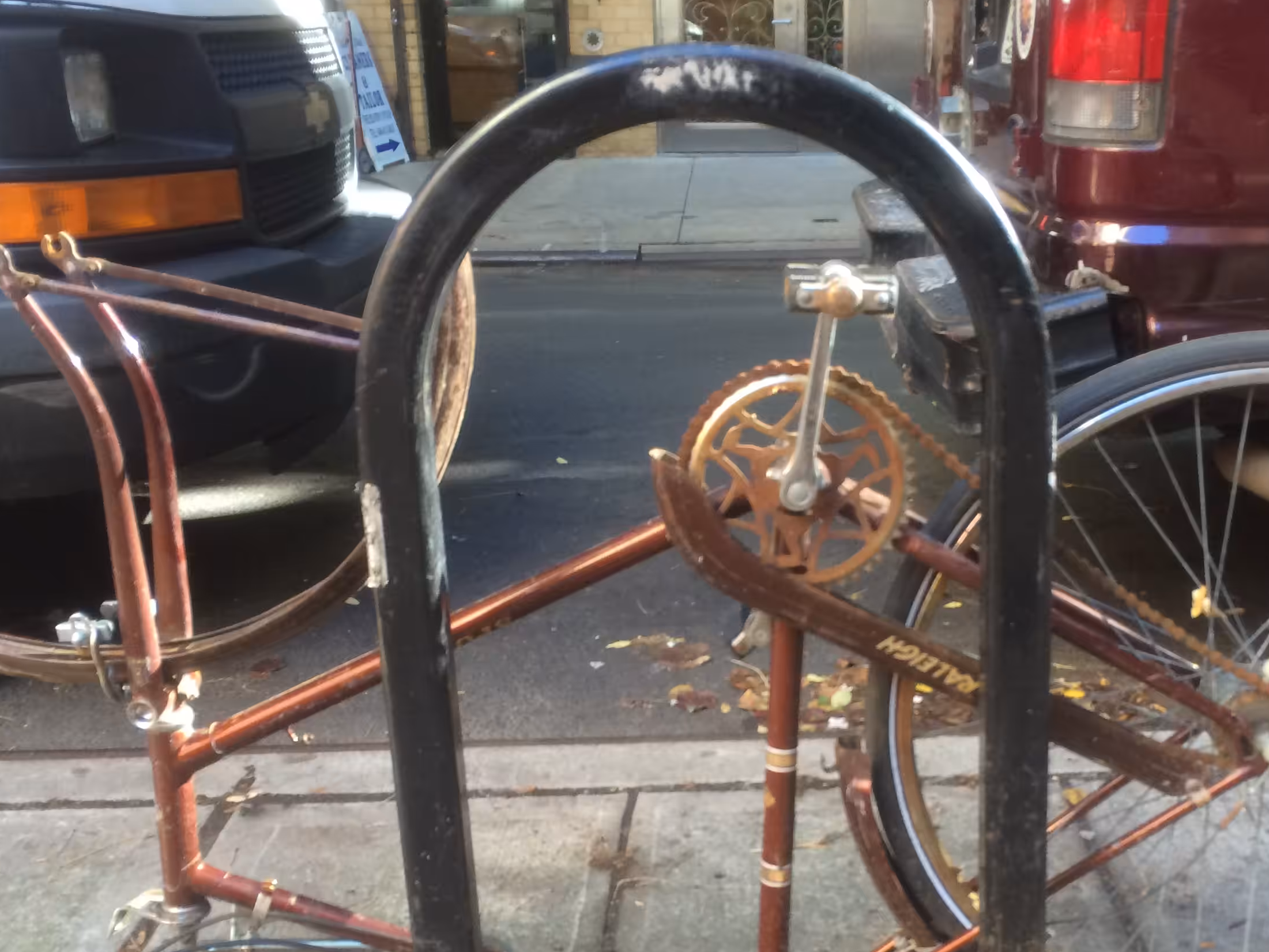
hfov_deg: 43.6
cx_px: 767
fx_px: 1576
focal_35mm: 43
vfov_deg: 33.2
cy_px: 667
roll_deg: -0.6
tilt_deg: -22.0
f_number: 2.2
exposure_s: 1/30
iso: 40
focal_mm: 4.15
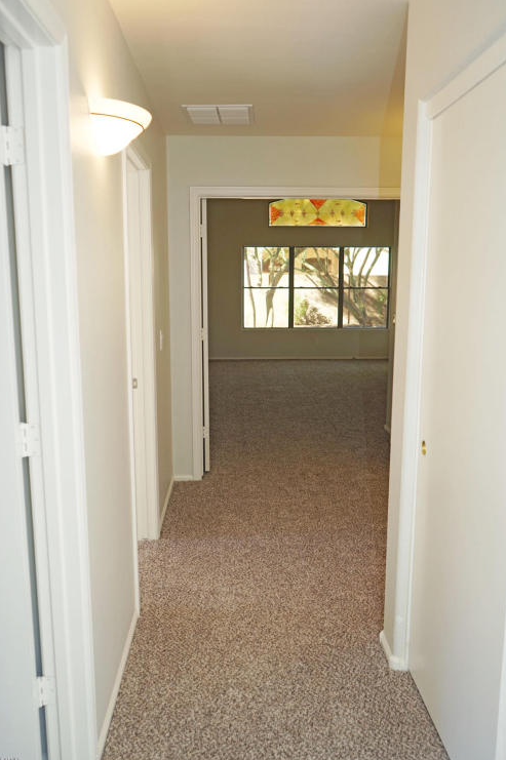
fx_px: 612
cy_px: 391
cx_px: 252
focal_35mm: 29
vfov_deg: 63.7
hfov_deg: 44.9
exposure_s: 1/160
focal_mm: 28
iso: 500
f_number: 4
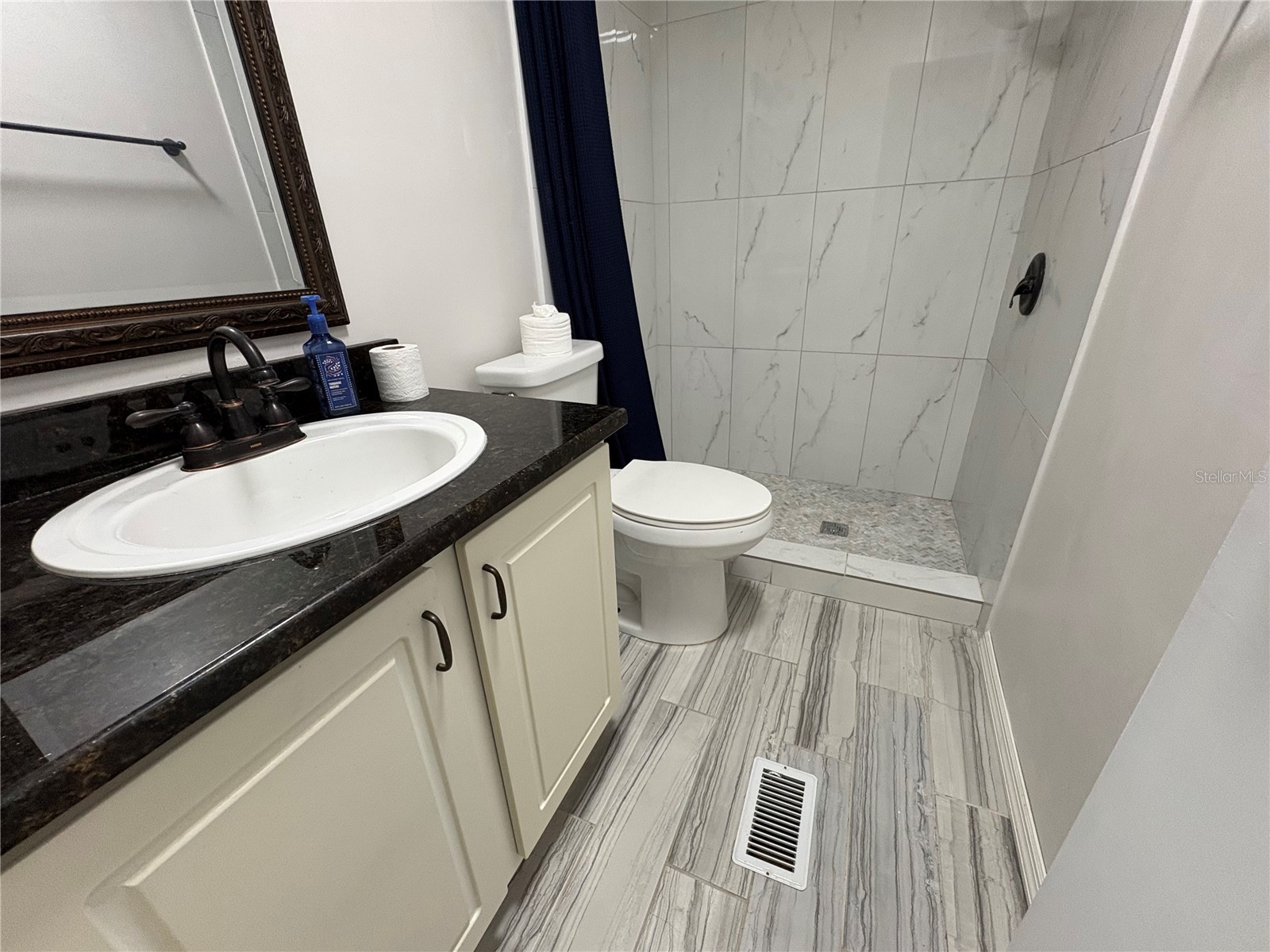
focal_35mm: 14
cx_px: 635
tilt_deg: -24.3
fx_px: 514
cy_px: 476
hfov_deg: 102.1
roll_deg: +2.9
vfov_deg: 85.7
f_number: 2.2
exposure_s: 1/120
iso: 250
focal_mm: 2.22
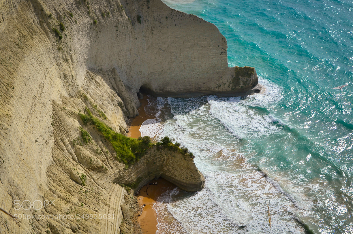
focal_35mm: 48
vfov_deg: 28.0
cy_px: 117
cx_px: 176
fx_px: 470
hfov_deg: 41.2
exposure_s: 1/400
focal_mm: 32
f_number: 10
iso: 100
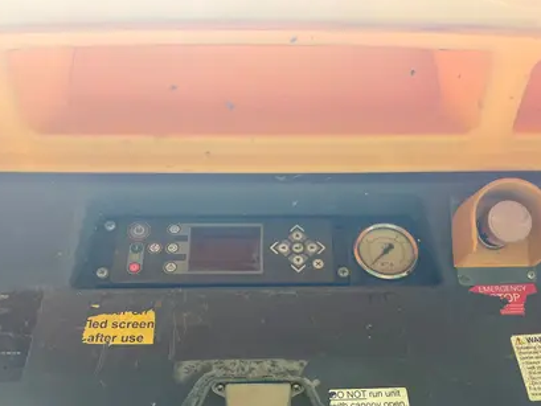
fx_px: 547
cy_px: 257
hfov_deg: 52.6
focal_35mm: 35
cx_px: 282
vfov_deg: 40.4
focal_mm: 5.1
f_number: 1.6
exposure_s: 1/200
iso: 40
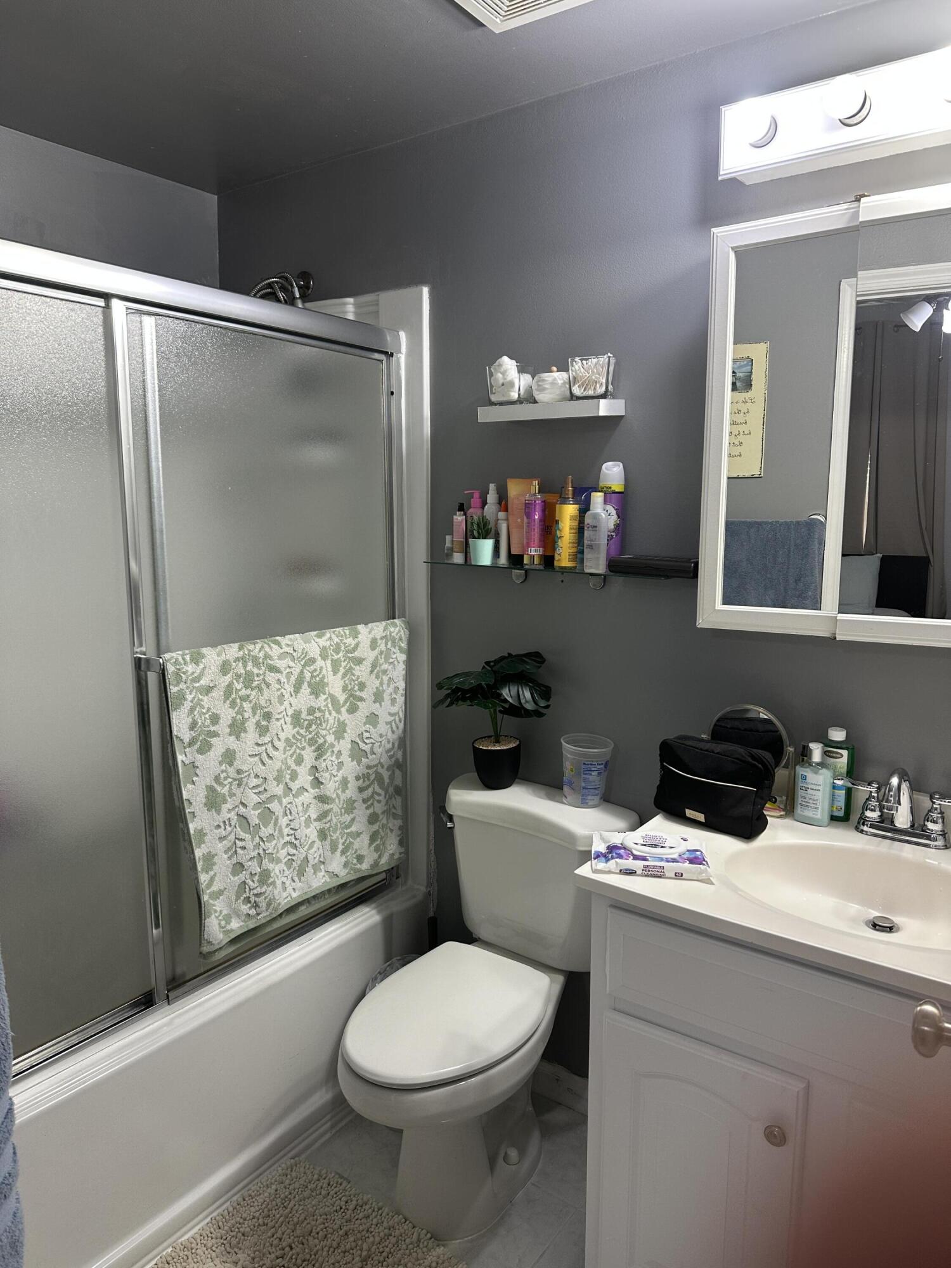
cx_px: 476
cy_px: 634
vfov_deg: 71.6
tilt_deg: -8.3
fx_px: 879
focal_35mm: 24
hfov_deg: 56.8
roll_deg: +0.4
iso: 125
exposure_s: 1/60
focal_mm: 6.86
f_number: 1.78
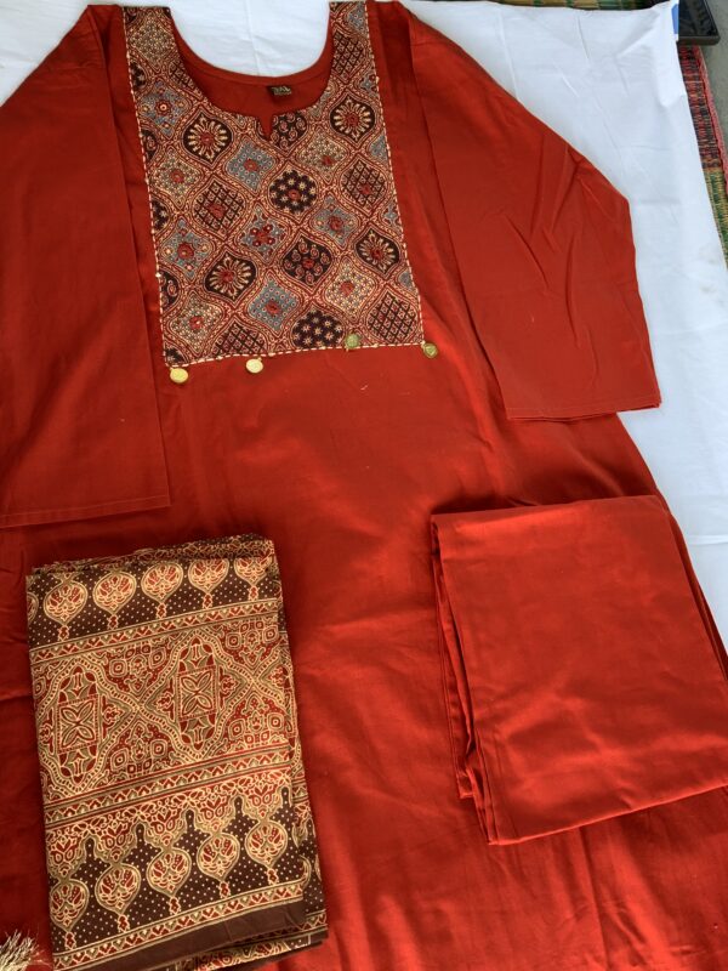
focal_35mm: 29
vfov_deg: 61.7
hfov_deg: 48.2
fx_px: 813
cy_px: 486
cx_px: 364
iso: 32
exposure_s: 1/122
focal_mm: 3
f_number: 1.8
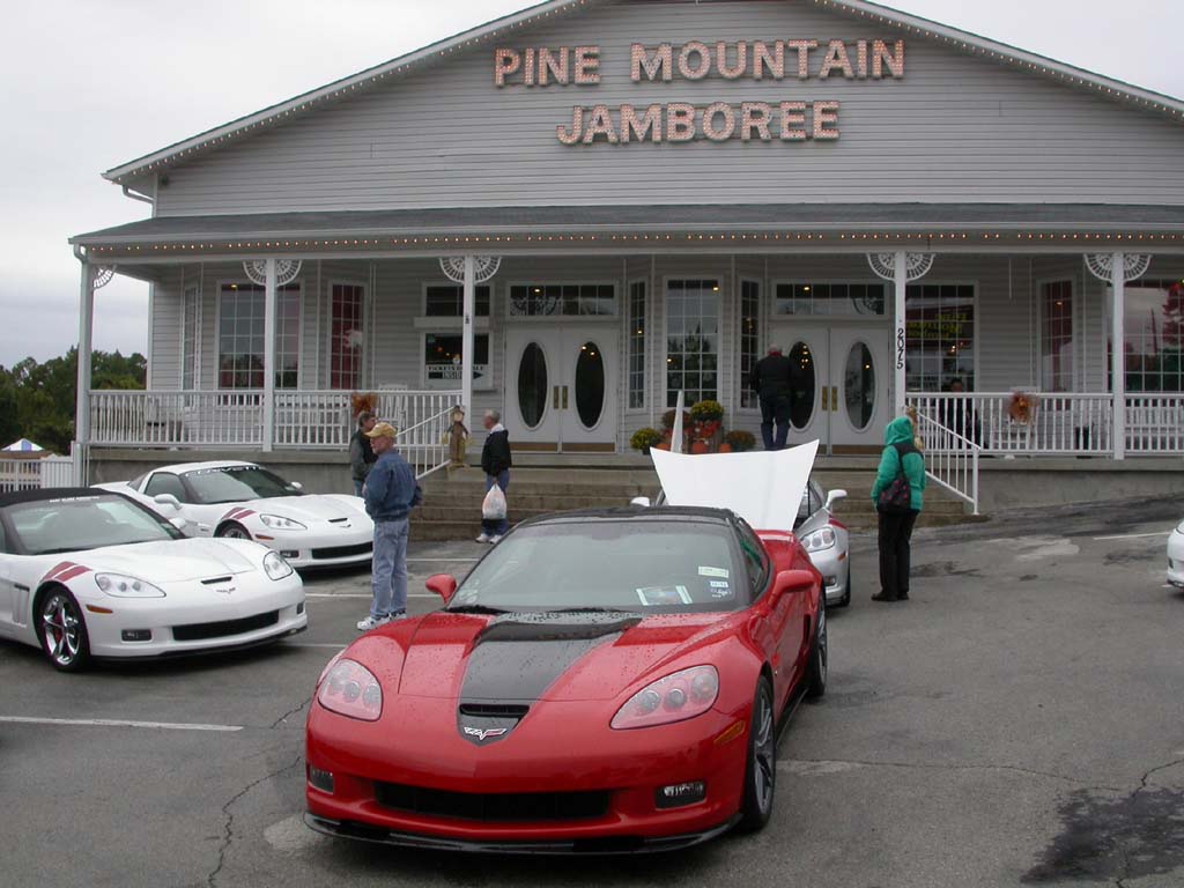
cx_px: 592
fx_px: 1300
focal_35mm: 38
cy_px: 444
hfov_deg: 49.0
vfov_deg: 37.7
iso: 100
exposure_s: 1/274
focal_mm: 7.85
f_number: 6
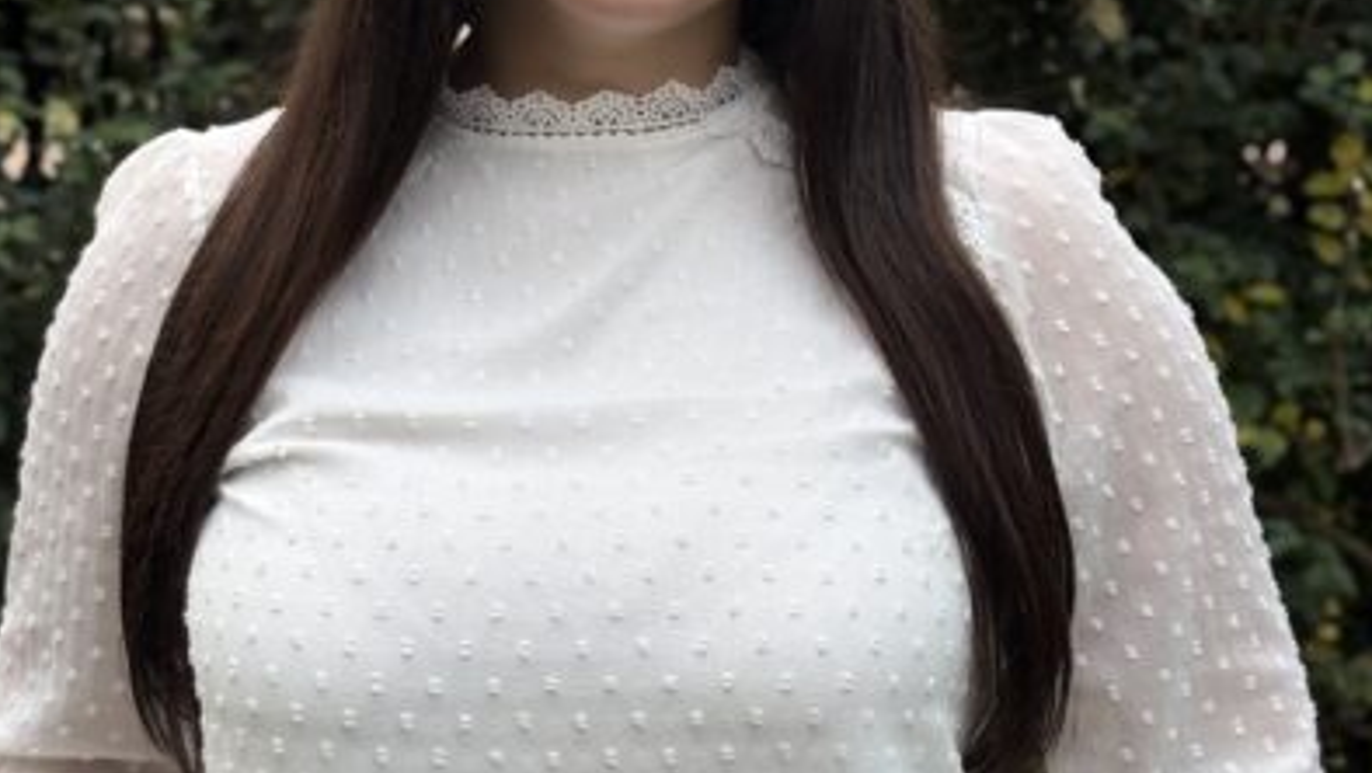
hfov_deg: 18.6
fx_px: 4185
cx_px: 637
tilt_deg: -9.0
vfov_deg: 10.5
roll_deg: +0.4
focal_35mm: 115
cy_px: 223
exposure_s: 1/122
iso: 32
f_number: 1.6
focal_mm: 5.96
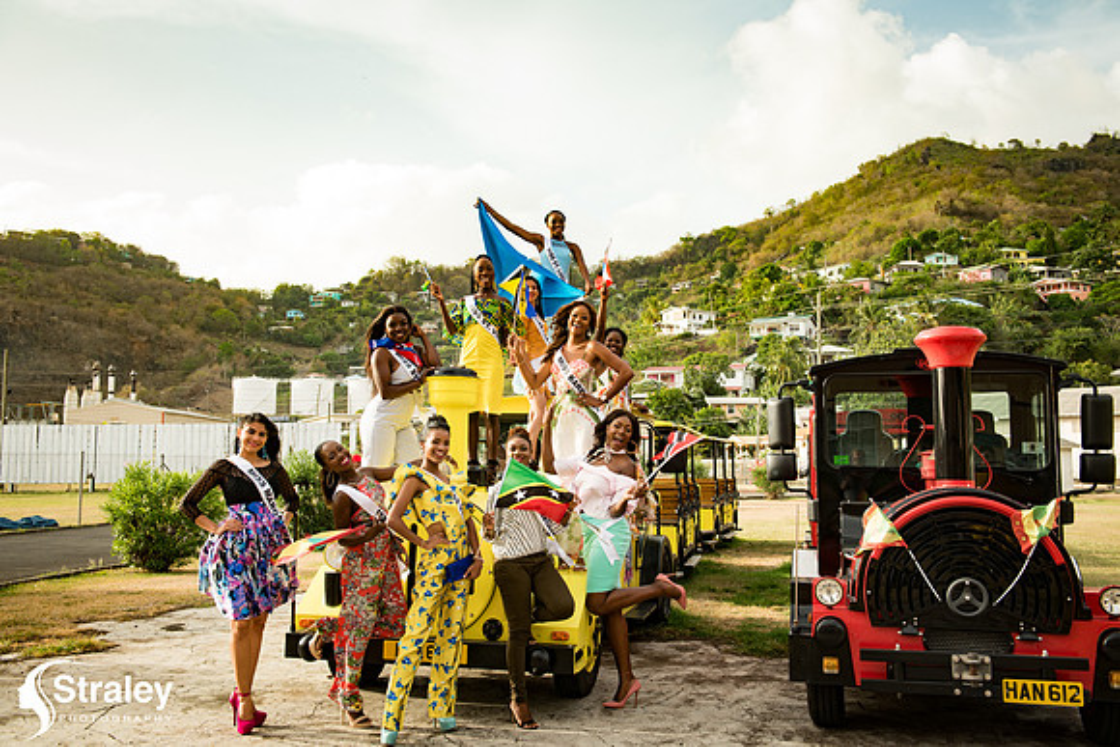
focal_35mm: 34
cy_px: 374
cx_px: 560
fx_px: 1058
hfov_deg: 55.8
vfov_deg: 38.9
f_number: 6.3
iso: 80
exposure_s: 1/125
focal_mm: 34
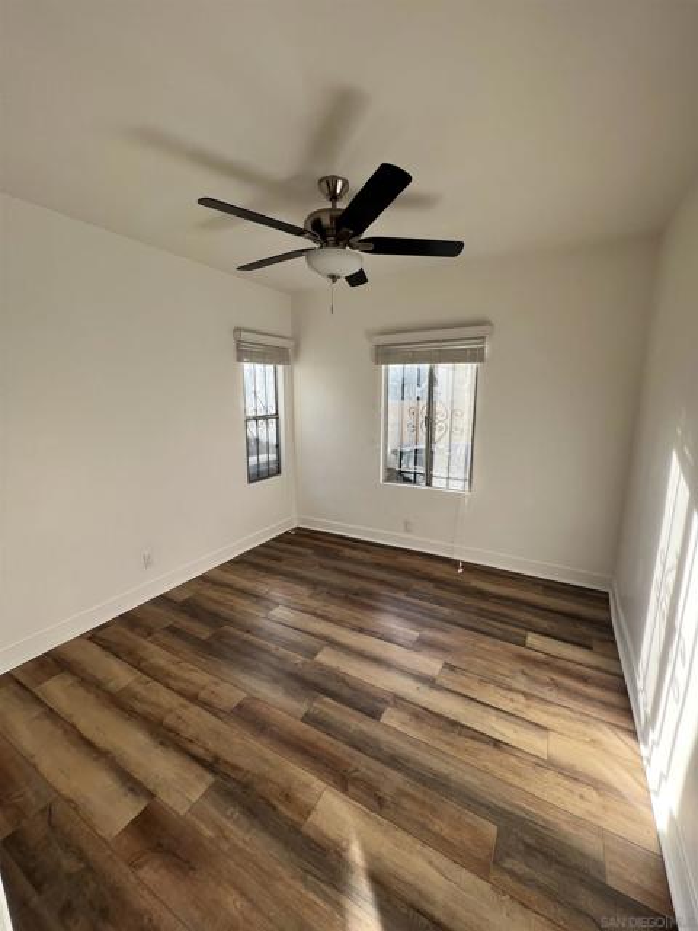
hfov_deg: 89.9
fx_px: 350
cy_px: 466
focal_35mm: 13
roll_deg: +0.1
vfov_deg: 106.2
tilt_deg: -9.6
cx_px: 349
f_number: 1.8
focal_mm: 1.57
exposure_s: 1/210
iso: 32
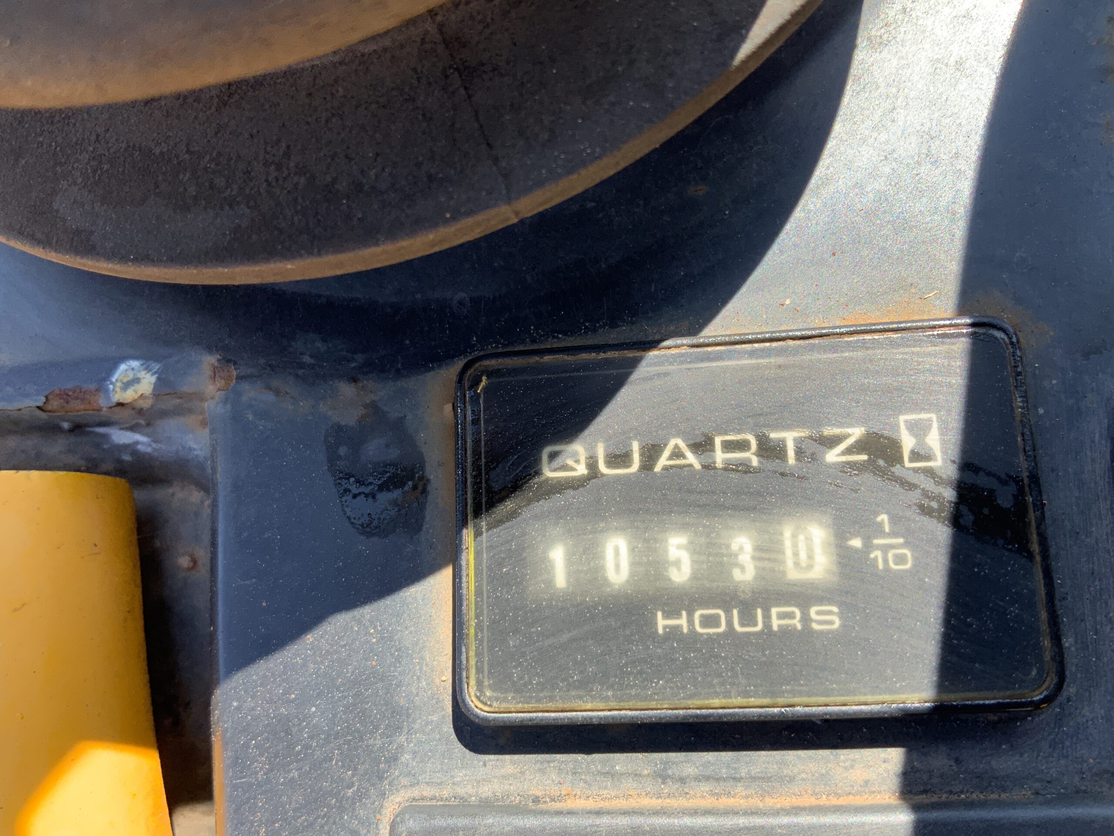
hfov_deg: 61.7
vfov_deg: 48.2
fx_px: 933
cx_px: 557
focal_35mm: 29
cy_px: 418
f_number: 1.8
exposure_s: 1/386
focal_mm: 3
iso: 16
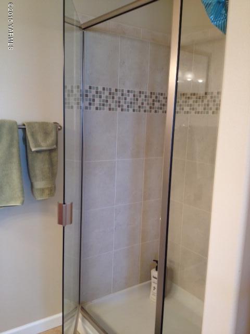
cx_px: 125
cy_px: 167
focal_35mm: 35
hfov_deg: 40.7
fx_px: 337
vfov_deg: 52.6
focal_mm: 4.28
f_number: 2.4
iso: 80
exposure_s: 1/20
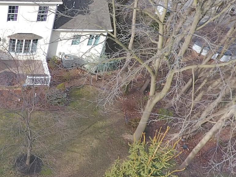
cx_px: -29
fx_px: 361
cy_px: 101
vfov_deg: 27.5
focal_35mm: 53
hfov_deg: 31.7
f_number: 2.8
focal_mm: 3.61
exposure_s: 1/431
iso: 100
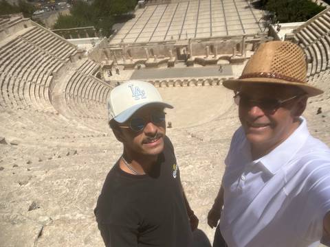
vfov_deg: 58.9
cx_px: 165
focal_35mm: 23
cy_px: 124
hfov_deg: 73.9
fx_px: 219
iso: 32
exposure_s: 1/1148
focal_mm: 2.71
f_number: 2.2
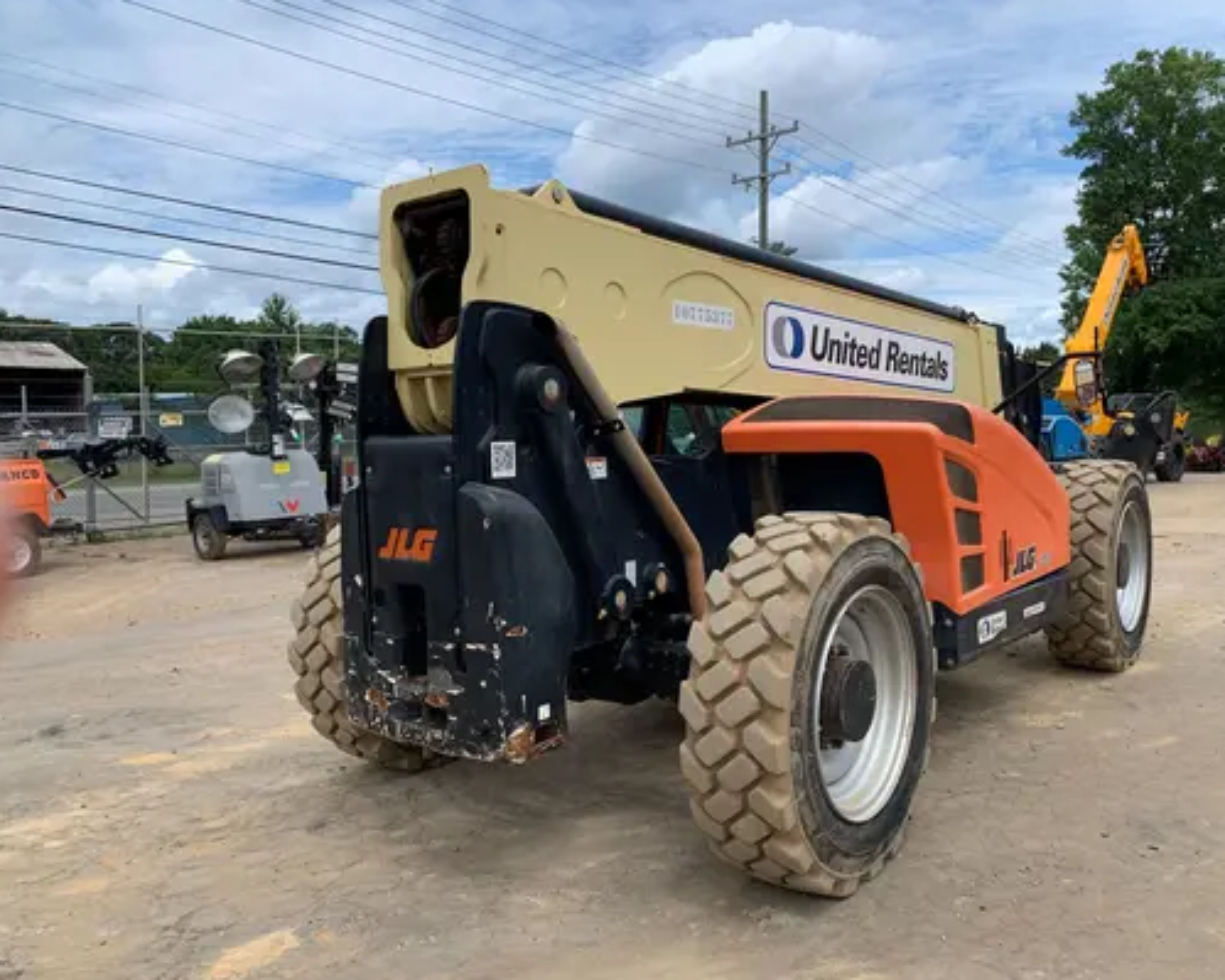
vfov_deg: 51.5
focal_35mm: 28
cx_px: 651
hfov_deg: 62.2
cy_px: 490
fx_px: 1015
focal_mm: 4.25
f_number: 1.8
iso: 25
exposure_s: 1/2160
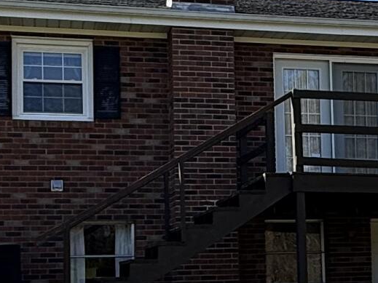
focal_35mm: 81
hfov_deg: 23.8
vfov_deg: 18.0
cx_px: 291
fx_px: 884
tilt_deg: +3.5
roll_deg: +1.4
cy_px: 231
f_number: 2.2
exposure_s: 1/789
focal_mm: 2.22
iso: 50
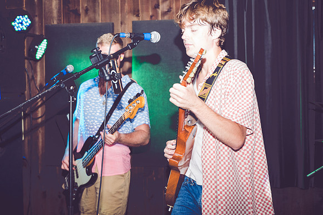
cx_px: 162
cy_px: 108
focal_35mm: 71
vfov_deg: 19.2
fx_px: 634
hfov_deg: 28.6
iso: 2500
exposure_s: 1/100
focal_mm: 70
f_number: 4.5
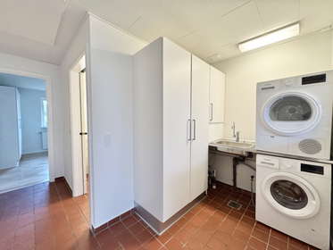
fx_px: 135
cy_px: 125
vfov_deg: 85.7
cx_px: 166
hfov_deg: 102.0
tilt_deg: -3.5
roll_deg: +0.1
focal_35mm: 14
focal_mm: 2.22
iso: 200
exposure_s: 1/100
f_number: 2.2
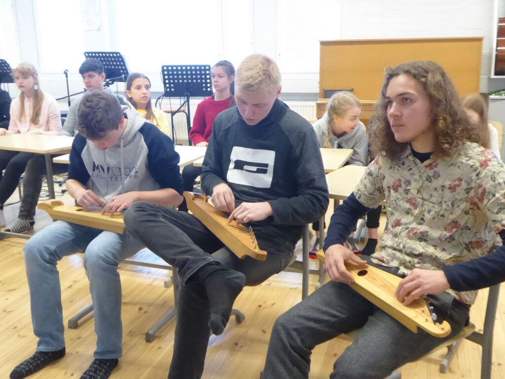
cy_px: 190
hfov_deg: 47.9
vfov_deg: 36.8
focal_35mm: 39
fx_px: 569
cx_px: 252
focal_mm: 6.7
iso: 800
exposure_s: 1/20
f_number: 3.7
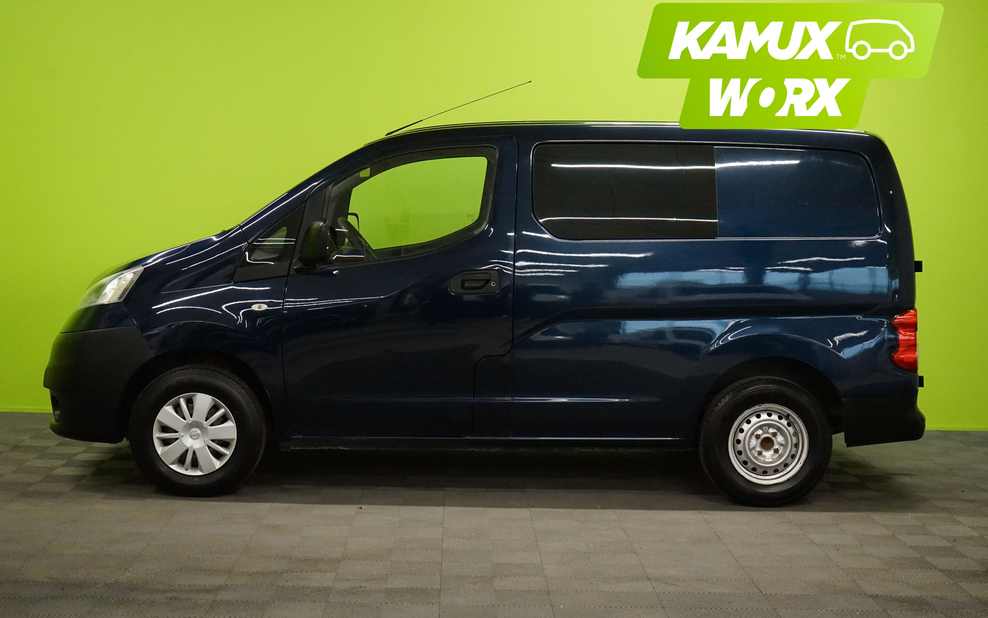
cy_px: 297
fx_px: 1346
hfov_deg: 40.3
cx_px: 494
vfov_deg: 25.8
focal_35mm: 50
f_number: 5.6
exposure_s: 1/400
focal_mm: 49
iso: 8000
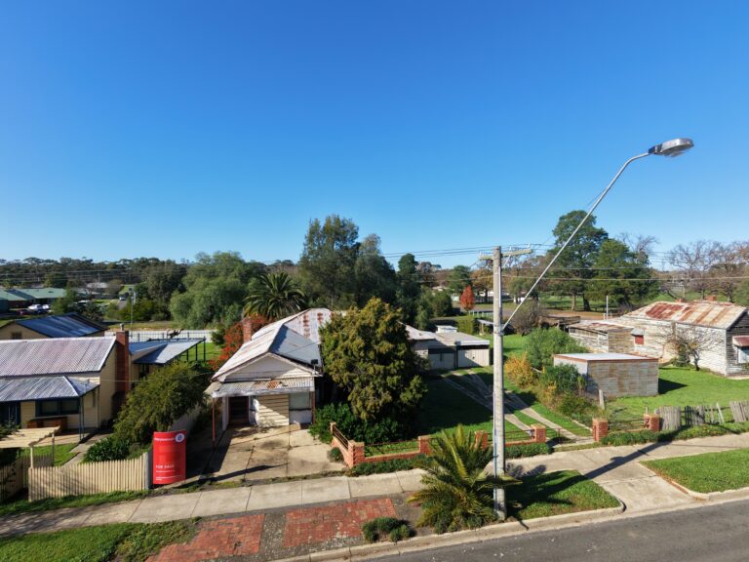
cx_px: 374
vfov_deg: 78.1
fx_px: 346
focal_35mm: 16
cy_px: 281
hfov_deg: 94.5
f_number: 2.2
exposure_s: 1/1500
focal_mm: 3.05
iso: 200
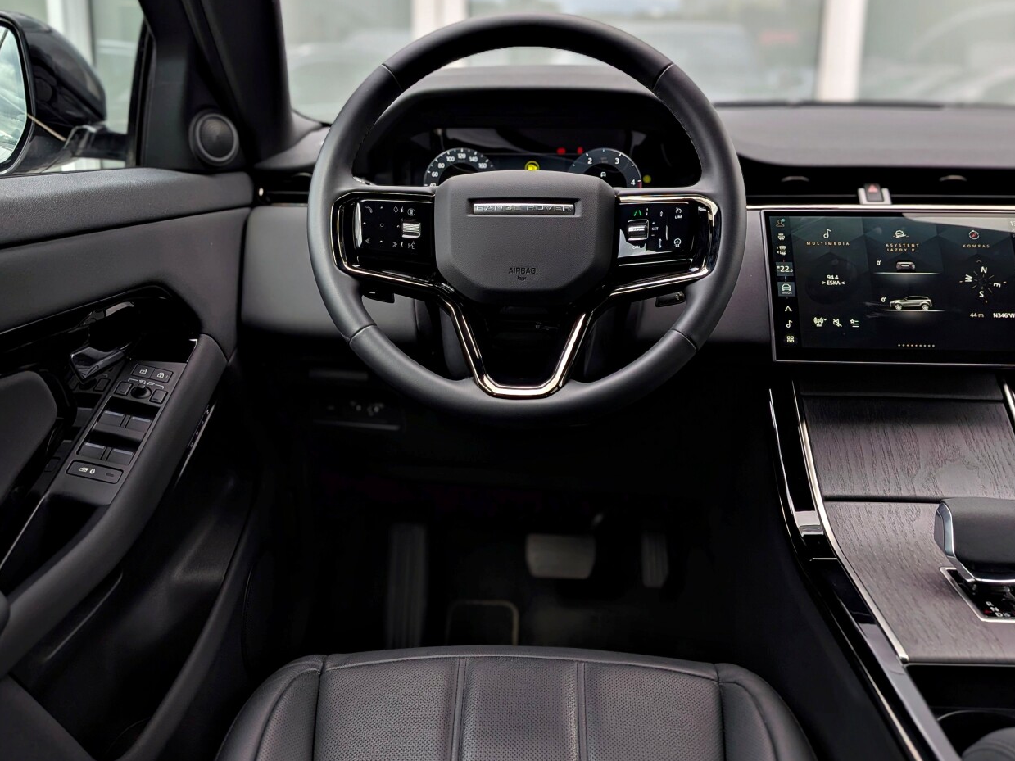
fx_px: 909
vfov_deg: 45.2
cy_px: 314
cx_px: 470
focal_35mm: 31
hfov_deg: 58.3
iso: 30
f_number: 1.7
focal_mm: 4.53
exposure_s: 1/193
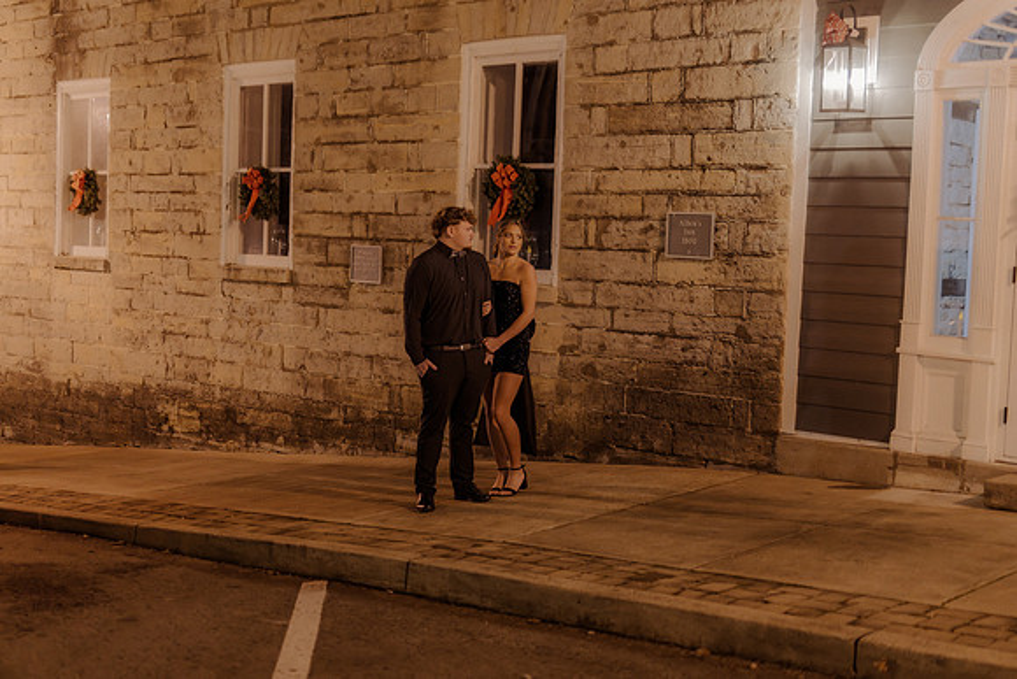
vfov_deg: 27.0
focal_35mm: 50
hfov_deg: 39.6
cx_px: 508
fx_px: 1413
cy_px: 340
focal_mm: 50
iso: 2500
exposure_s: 1/160
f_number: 1.4
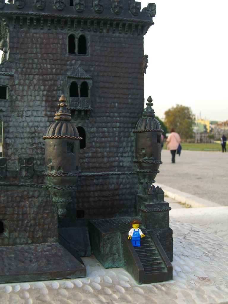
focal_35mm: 46
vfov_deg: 41.2
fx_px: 404
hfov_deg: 31.5
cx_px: 114
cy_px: 152
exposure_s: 1/160
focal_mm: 9.5
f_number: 3.1
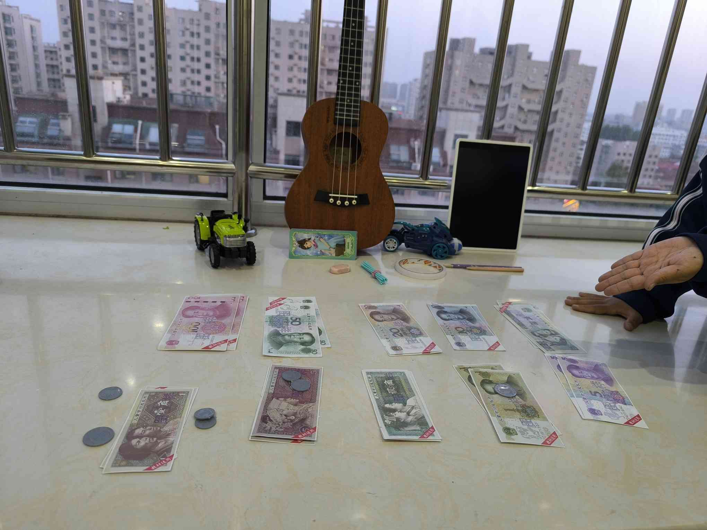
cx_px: 354
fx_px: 470
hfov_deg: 73.9
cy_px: 265
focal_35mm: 23
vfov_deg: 58.9
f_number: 1.65
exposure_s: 1/50.3
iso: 640
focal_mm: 6.14
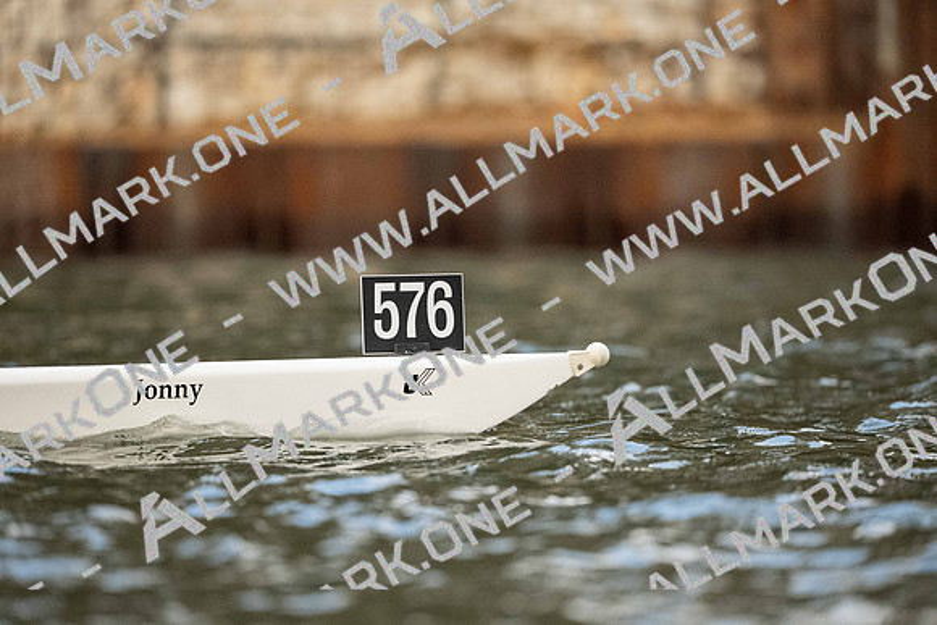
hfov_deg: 4.4
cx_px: 468
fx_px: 12196
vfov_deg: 2.9
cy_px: 312
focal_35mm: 468
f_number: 4
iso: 4000
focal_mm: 468.5
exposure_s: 1/2000
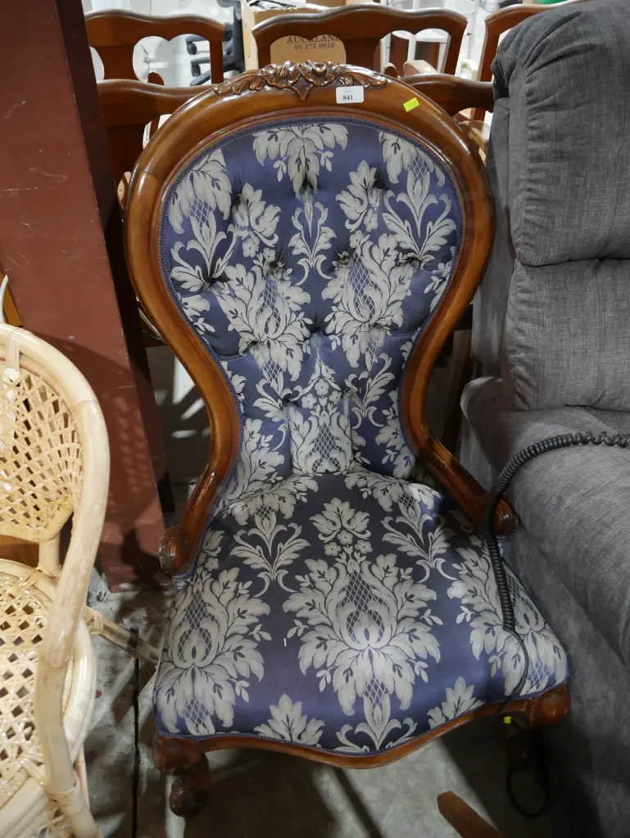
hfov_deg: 49.8
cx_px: 315
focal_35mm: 28
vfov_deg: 63.4
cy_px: 419
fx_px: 679
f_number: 3.5
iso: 800
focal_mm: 14
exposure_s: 1/60
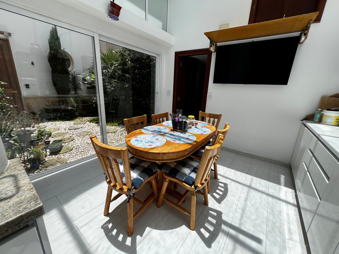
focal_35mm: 13
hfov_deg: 106.2
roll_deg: -3.2
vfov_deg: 89.9
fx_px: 127
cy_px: 127
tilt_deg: -16.7
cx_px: 170
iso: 32
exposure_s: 1/1488
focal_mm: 1.57
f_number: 1.8
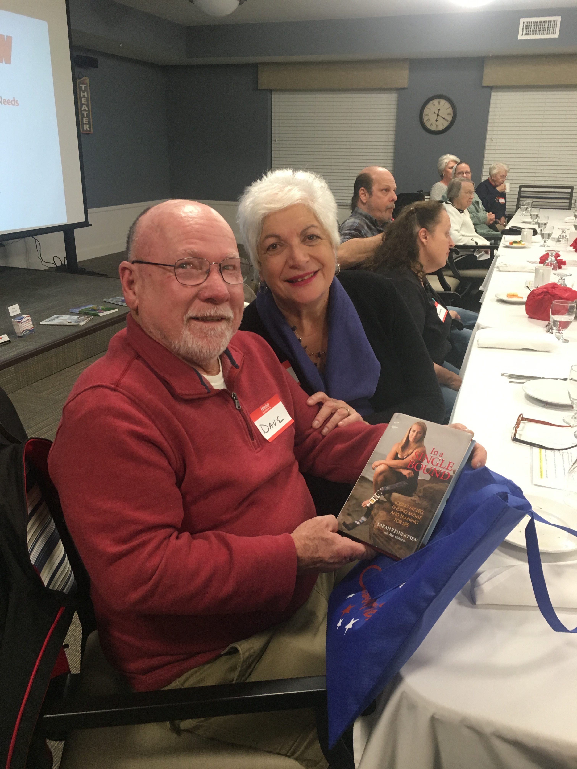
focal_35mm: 29
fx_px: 645
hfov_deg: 48.2
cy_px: 384
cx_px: 288
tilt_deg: -20.3
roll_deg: -0.4
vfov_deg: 61.7
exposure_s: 1/30
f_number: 2.2
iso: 100
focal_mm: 4.15
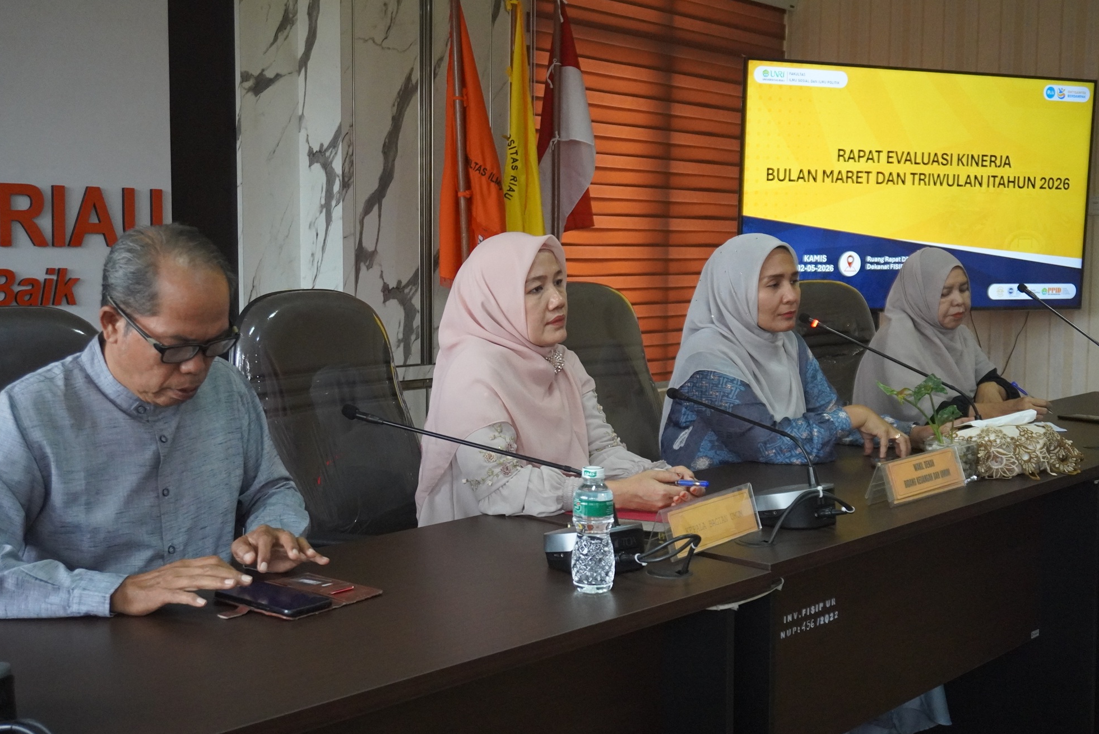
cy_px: 360
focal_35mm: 41
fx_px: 1238
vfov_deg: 33.0
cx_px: 508
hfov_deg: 47.8
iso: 4000
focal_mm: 25
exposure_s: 1/160
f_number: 4.5
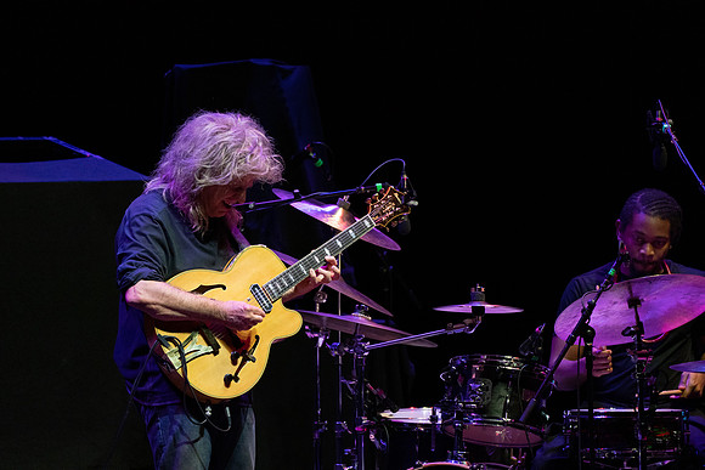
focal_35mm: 400
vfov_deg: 3.4
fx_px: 7835
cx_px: 352
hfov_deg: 5.2
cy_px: 235
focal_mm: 400
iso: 3200
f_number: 7.1
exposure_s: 1/320
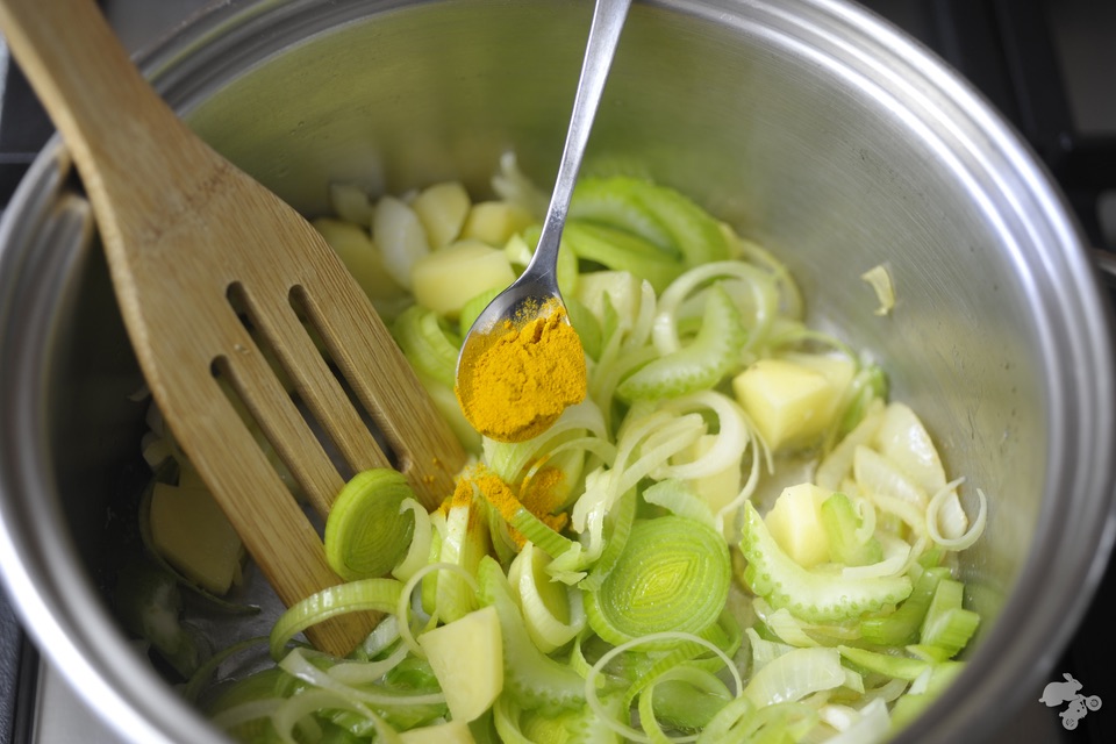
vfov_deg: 24.6
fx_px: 1705
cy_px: 372
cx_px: 558
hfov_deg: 36.2
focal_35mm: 55
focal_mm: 55
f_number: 2.8
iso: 400
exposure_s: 1/100
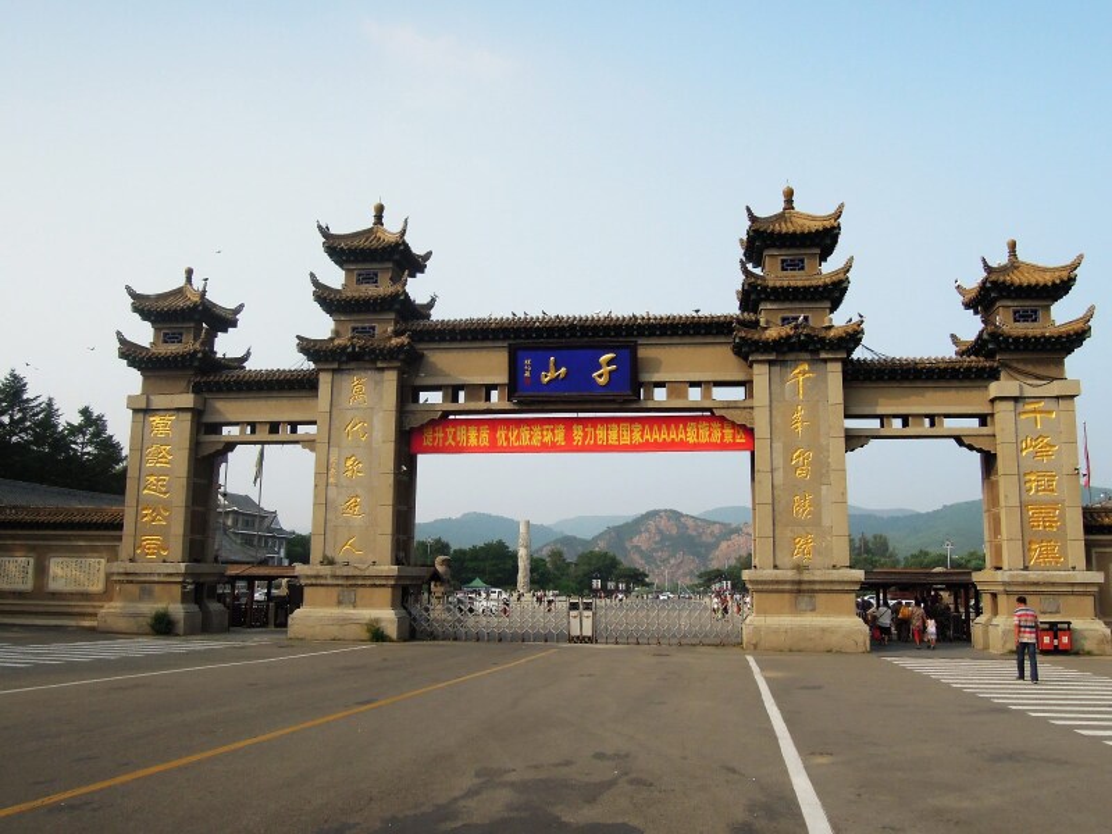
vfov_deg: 45.4
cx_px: 556
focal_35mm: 31
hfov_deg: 58.4
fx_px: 996
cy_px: 417
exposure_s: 1/1250
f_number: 4.2
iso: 160
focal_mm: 5.5
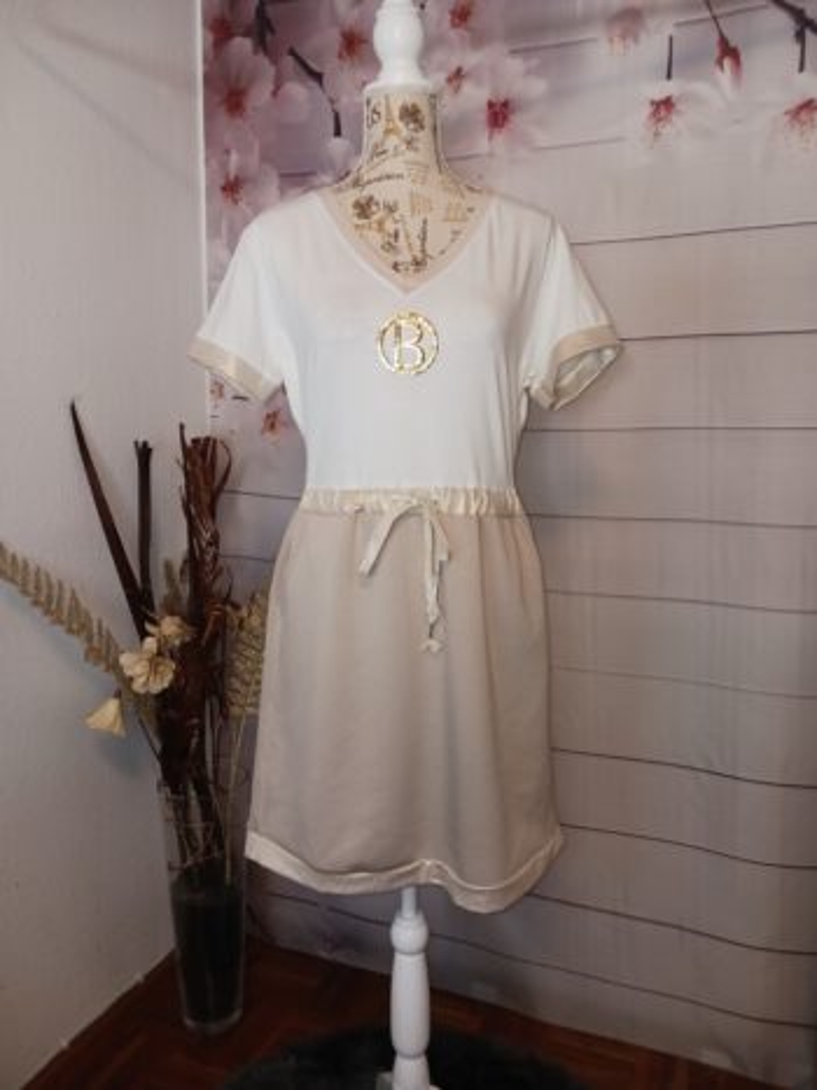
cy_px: 545
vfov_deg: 65.3
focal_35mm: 27
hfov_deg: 51.3
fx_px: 850
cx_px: 408
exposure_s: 1/33.3
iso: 200
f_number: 1.8
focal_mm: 4
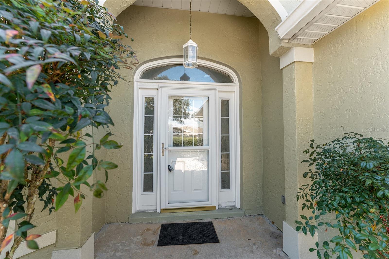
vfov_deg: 81.2
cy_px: 130
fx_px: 151
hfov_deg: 104.3
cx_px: 194
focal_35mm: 14
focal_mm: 14
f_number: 7.1
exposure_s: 1/160
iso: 400
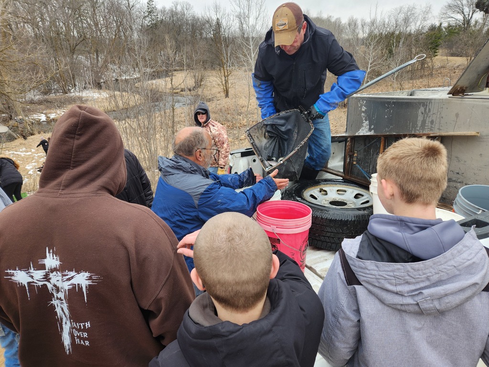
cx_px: 244
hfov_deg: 73.9
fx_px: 325
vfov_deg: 58.9
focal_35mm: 23
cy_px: 184
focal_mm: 5.4
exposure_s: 1/286
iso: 20
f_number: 1.8
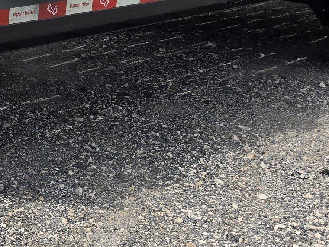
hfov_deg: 17.4
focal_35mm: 104
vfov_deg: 14.0
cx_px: -133
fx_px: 988
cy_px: -14
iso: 64
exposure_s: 1/6352
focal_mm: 6.5
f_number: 1.4
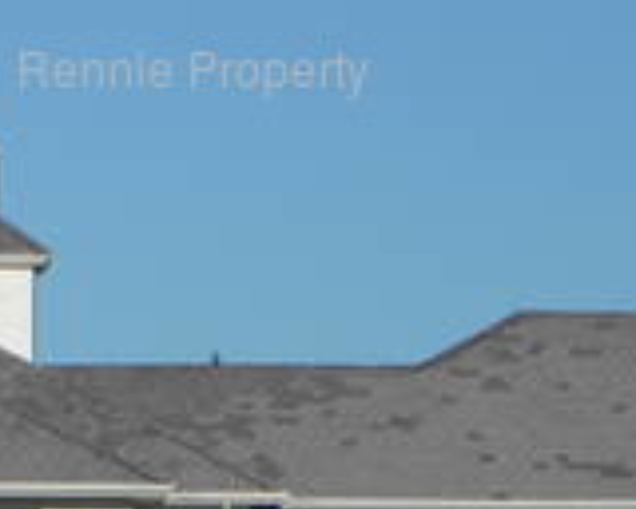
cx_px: -123
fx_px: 8489
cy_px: 587
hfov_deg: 4.3
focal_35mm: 451
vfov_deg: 3.4
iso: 80
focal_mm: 26.8
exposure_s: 1/294
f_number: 10
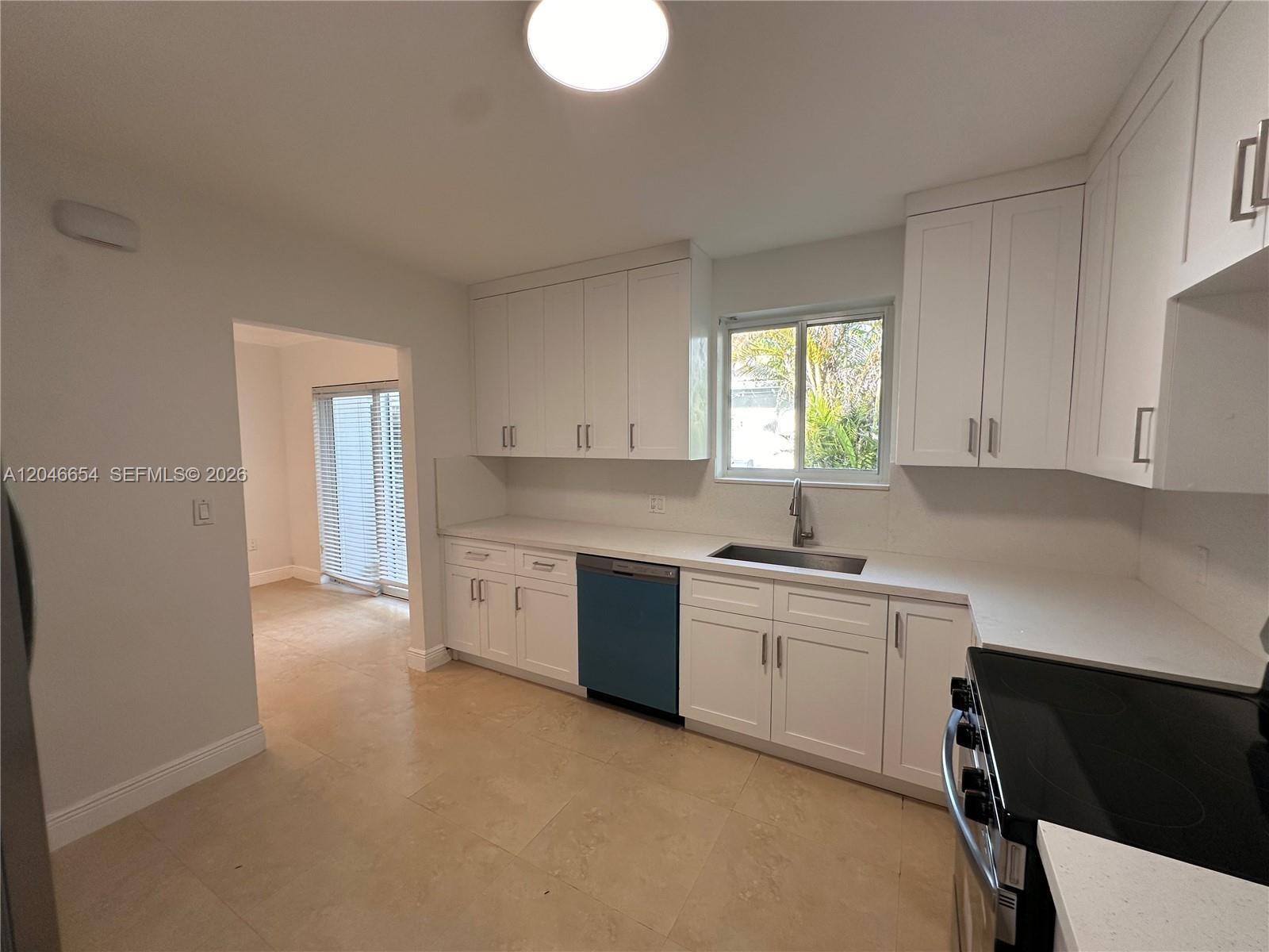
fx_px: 513
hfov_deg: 102.1
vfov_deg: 85.7
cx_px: 634
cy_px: 476
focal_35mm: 14
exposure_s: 1/120
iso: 125
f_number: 2.2
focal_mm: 2.22
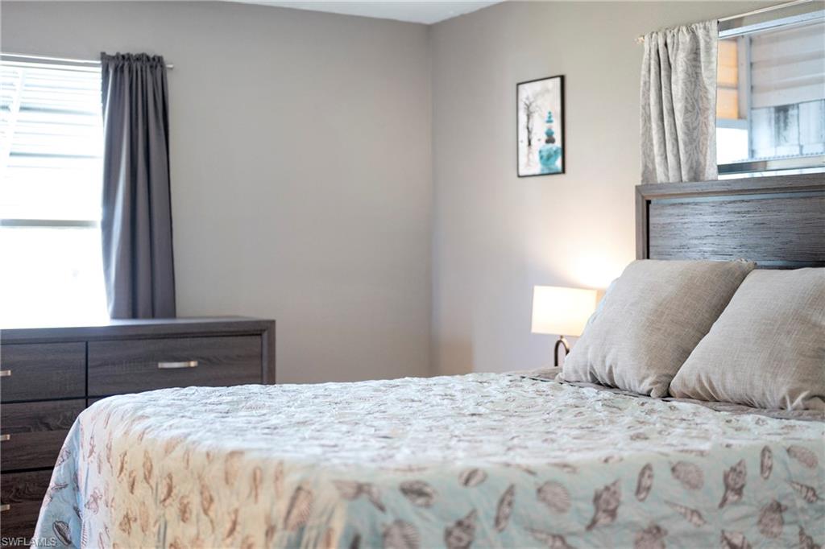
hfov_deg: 39.6
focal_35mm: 50
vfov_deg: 27.0
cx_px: 412
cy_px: 274
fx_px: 1145
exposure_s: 1/160
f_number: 1.8
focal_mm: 50
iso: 400
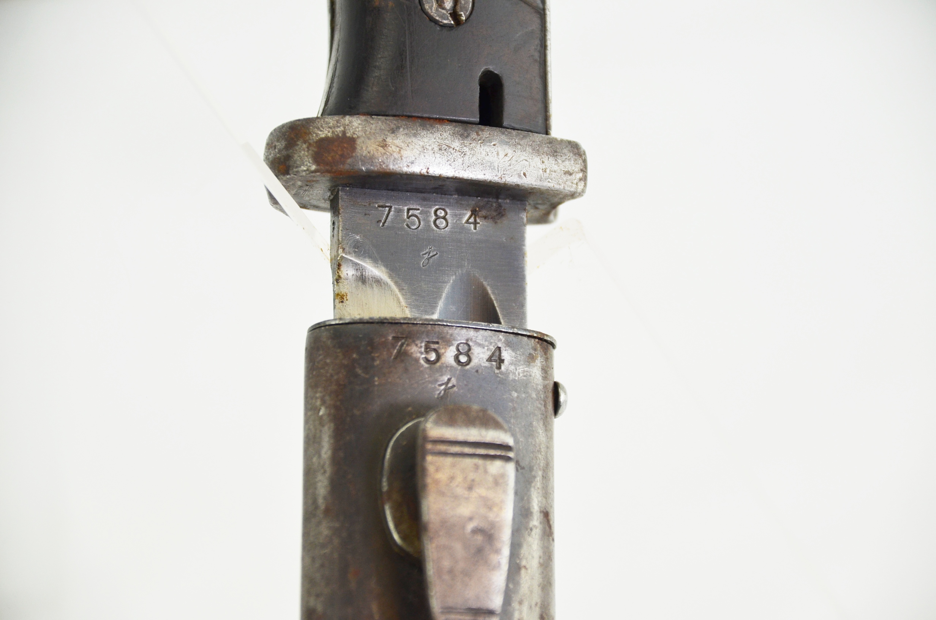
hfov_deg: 10.2
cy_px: 310
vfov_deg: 6.8
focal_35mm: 202
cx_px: 468
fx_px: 5254
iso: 500
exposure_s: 1/250
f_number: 5.6
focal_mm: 135
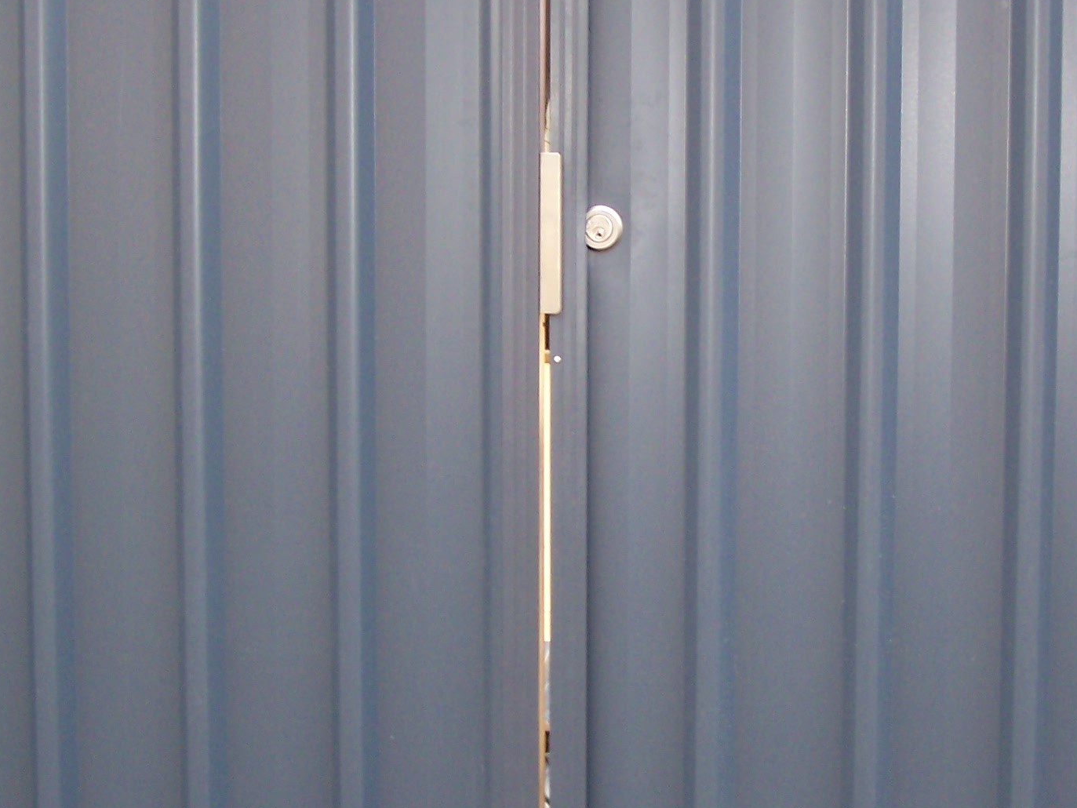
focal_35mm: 85
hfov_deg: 23.0
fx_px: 2645
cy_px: 347
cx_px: 672
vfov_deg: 17.4
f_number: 2.8
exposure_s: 1/60
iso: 80
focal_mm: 6.3
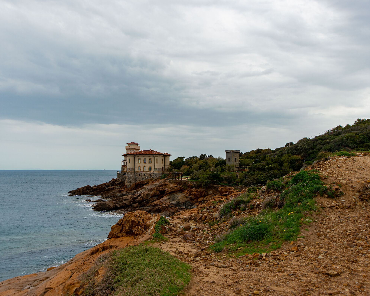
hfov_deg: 46.8
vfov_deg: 38.2
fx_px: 427
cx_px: 164
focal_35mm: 39
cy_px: 150
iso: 320
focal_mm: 34
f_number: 9
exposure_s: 1/500
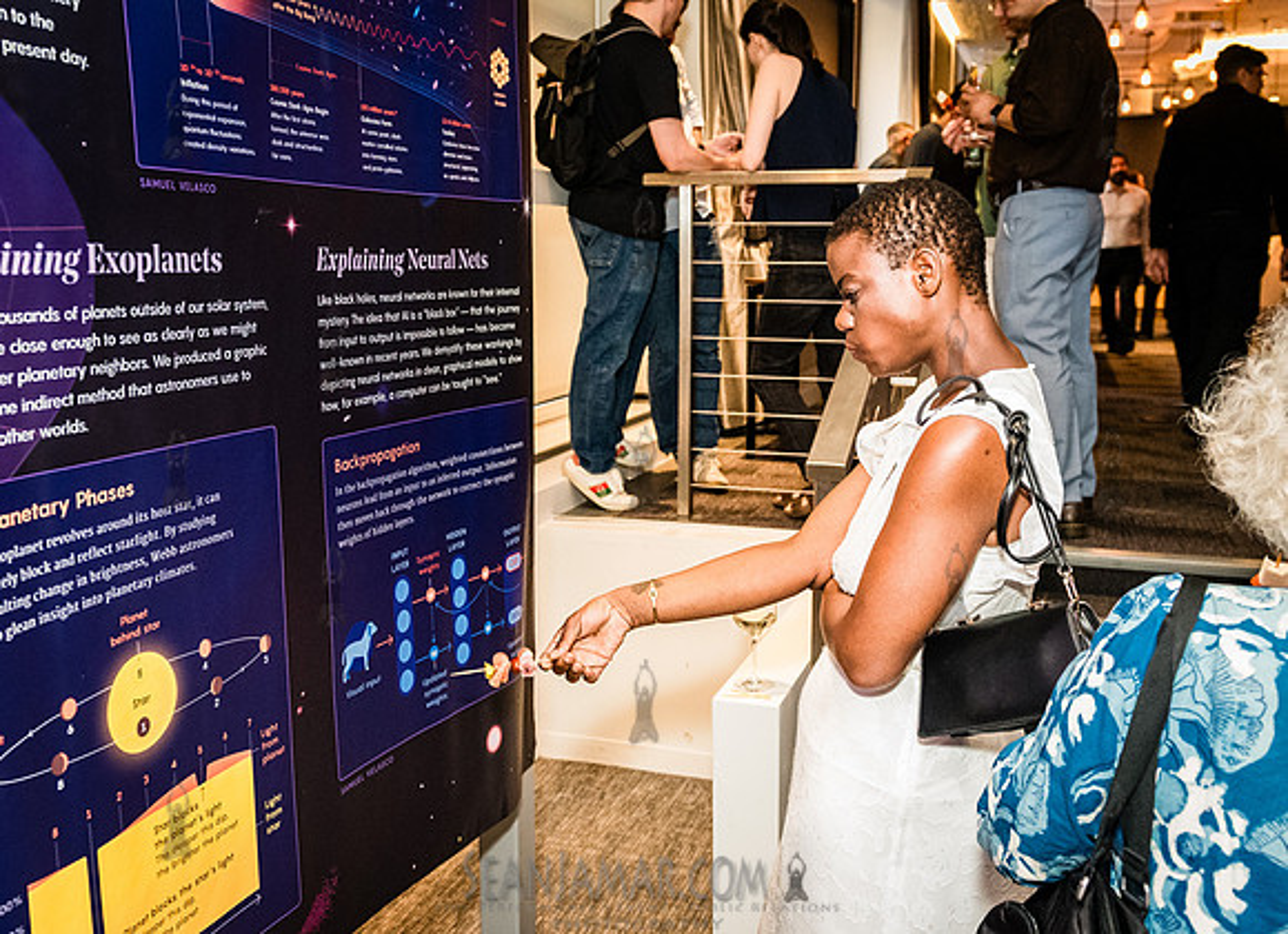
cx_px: 684
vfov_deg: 39.3
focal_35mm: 36
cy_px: 421
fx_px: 1307
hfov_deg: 52.4
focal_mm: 27
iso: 6400
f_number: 3.5
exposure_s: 1/250
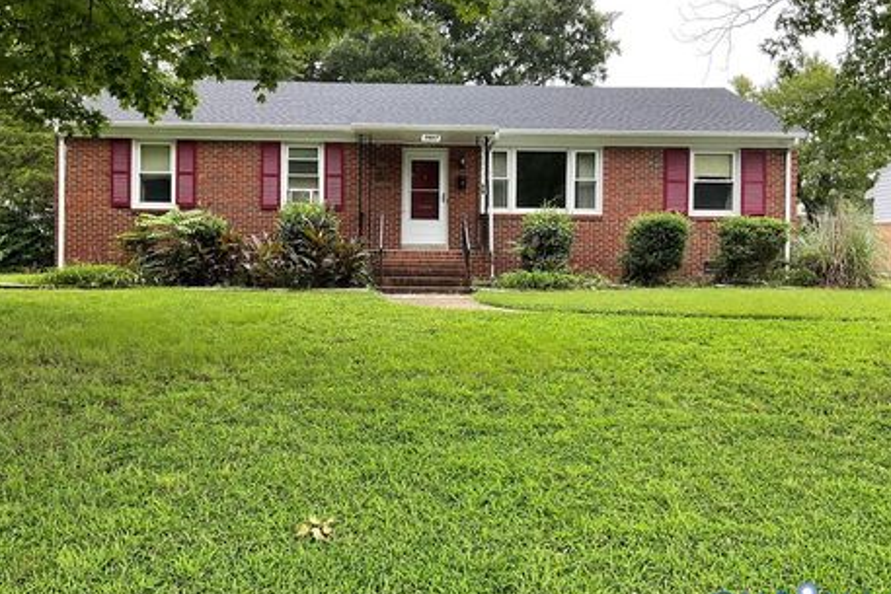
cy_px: 266
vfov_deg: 39.9
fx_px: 817
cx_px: 417
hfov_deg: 57.2
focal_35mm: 33
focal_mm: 3
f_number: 1.8
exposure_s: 1/167
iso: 16
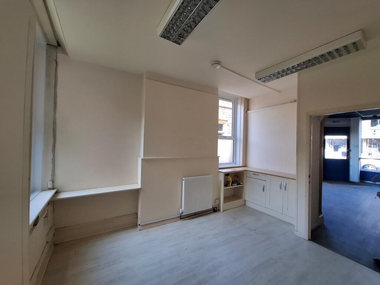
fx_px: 143
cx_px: 190
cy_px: 142
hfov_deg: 106.2
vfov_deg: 89.9
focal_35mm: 13
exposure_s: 1/100
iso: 50
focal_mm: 1.74
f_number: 2.2
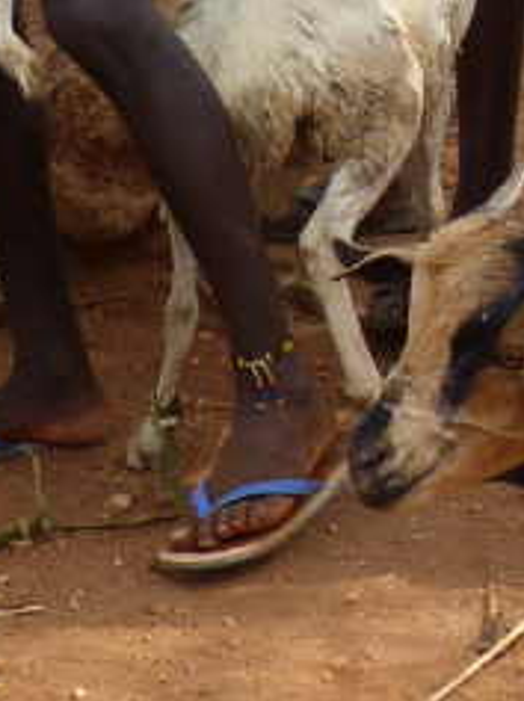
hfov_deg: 10.6
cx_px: -444
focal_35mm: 131
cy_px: -228
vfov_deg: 14.4
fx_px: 2651
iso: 100
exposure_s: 1/250
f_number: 4
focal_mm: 5.6
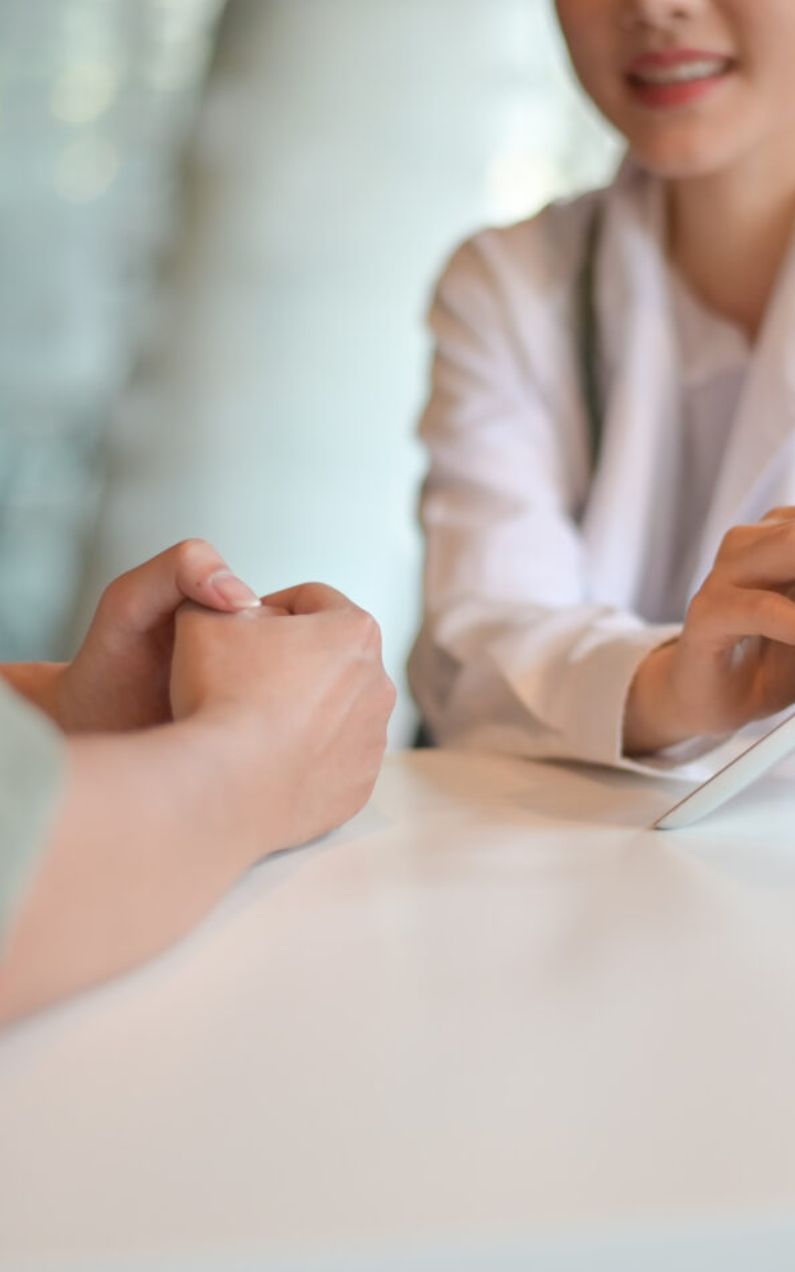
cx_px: 524
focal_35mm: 77
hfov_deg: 16.9
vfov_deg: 26.8
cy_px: 635
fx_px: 2669
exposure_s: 1/500
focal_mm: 50
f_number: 1.8
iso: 800
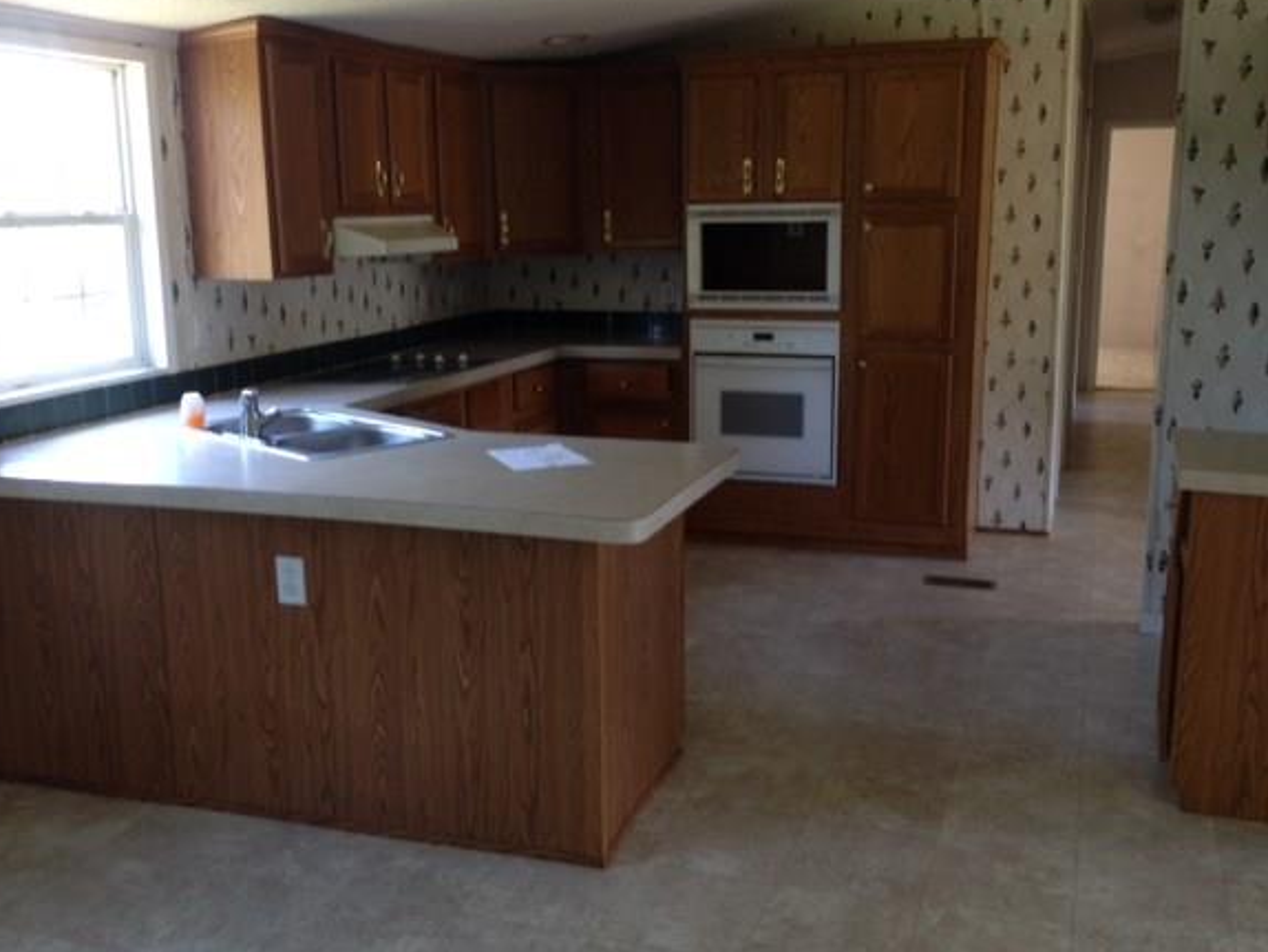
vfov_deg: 36.8
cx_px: 672
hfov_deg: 47.8
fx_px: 1429
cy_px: 462
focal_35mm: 39
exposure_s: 1/20
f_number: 2.4
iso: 64
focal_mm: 4.28
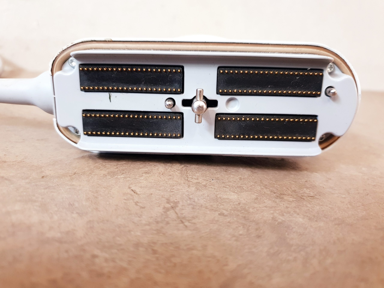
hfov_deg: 67.3
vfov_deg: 53.1
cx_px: 192
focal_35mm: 26
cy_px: 144
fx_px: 288
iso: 320
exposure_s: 1/50
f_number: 1.5
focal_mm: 4.3
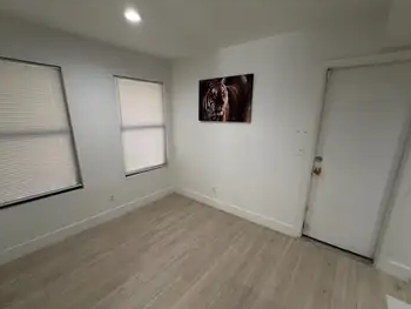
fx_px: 190
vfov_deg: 78.1
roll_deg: -0.3
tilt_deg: -14.6
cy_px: 164
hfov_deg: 94.4
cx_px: 213
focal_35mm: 16
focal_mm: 2.22
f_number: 2.2
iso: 200
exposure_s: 1/60
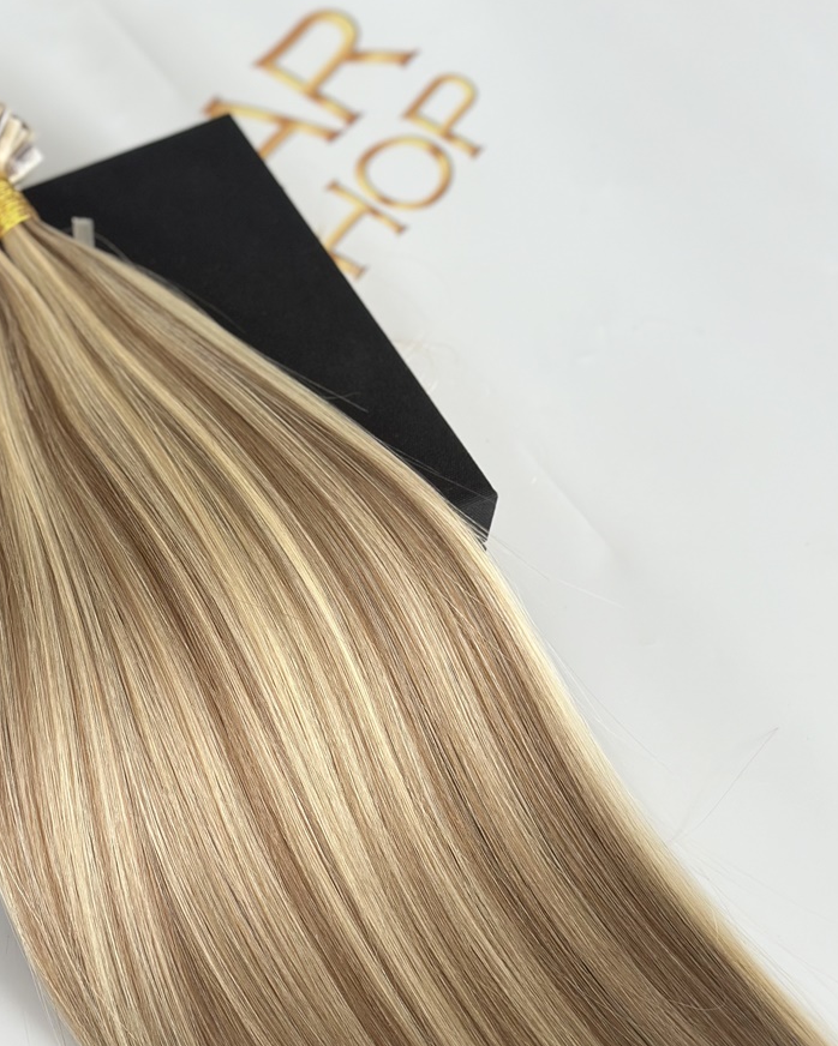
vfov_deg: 28.9
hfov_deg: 23.4
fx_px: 2014
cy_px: 701
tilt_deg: -60.3
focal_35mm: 65
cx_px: 314
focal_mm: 6.86
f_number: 1.78
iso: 80
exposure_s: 1/194
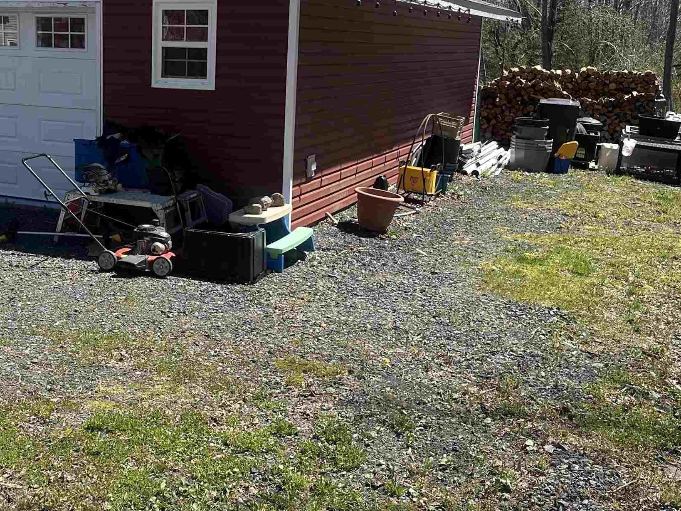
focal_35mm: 45
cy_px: 193
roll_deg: -1.3
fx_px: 885
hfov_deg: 41.1
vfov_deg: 32.0
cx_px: 188
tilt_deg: -9.2
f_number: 1.78
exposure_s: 1/2809
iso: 80
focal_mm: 6.86
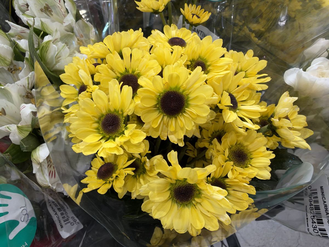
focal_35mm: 25
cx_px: 164
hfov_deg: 69.4
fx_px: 238
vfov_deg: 54.9
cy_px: 124
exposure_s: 1/120
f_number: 2.2
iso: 160
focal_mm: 2.22
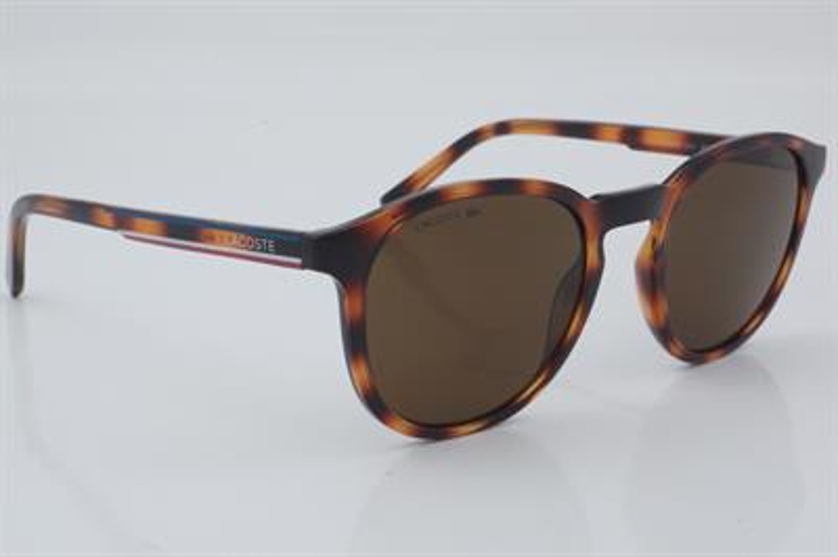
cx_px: 419
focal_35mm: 75
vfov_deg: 18.2
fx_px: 1744
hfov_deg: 27.0
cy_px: 278
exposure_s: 1/4
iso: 100
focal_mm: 50
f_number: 29
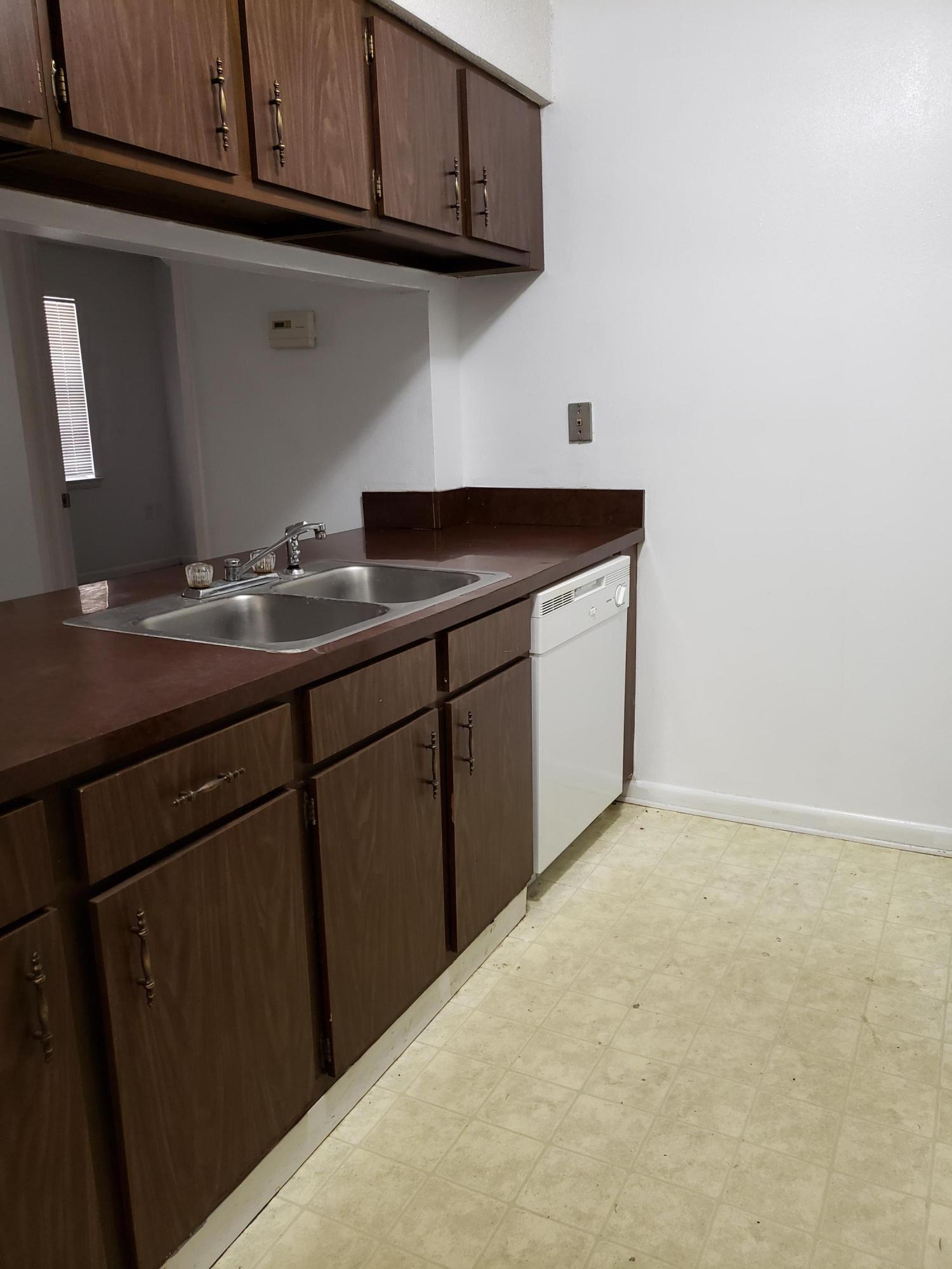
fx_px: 953
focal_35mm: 26
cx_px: 476
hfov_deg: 53.1
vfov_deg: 67.3
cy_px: 634
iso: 320
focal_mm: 4.3
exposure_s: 1/60
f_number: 1.5
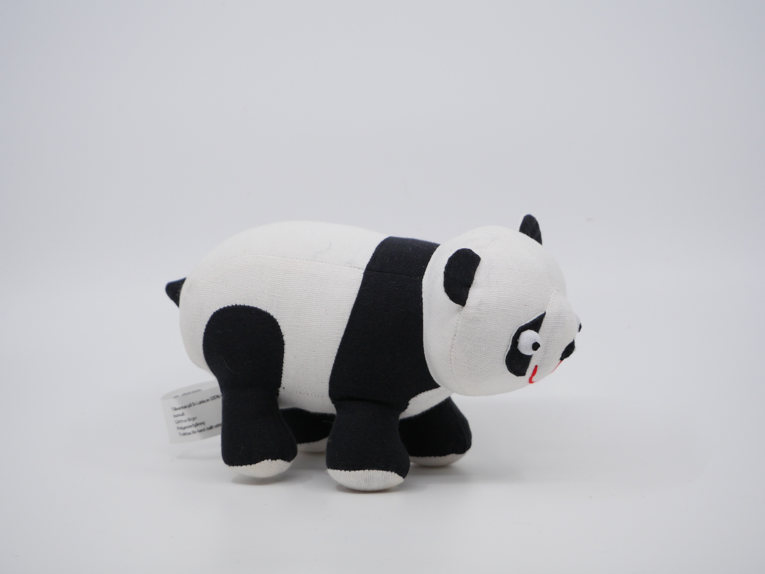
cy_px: 287
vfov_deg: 6.0
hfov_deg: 8.0
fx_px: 5481
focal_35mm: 248
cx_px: 382
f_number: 5.3
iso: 400
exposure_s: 1/320
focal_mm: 124
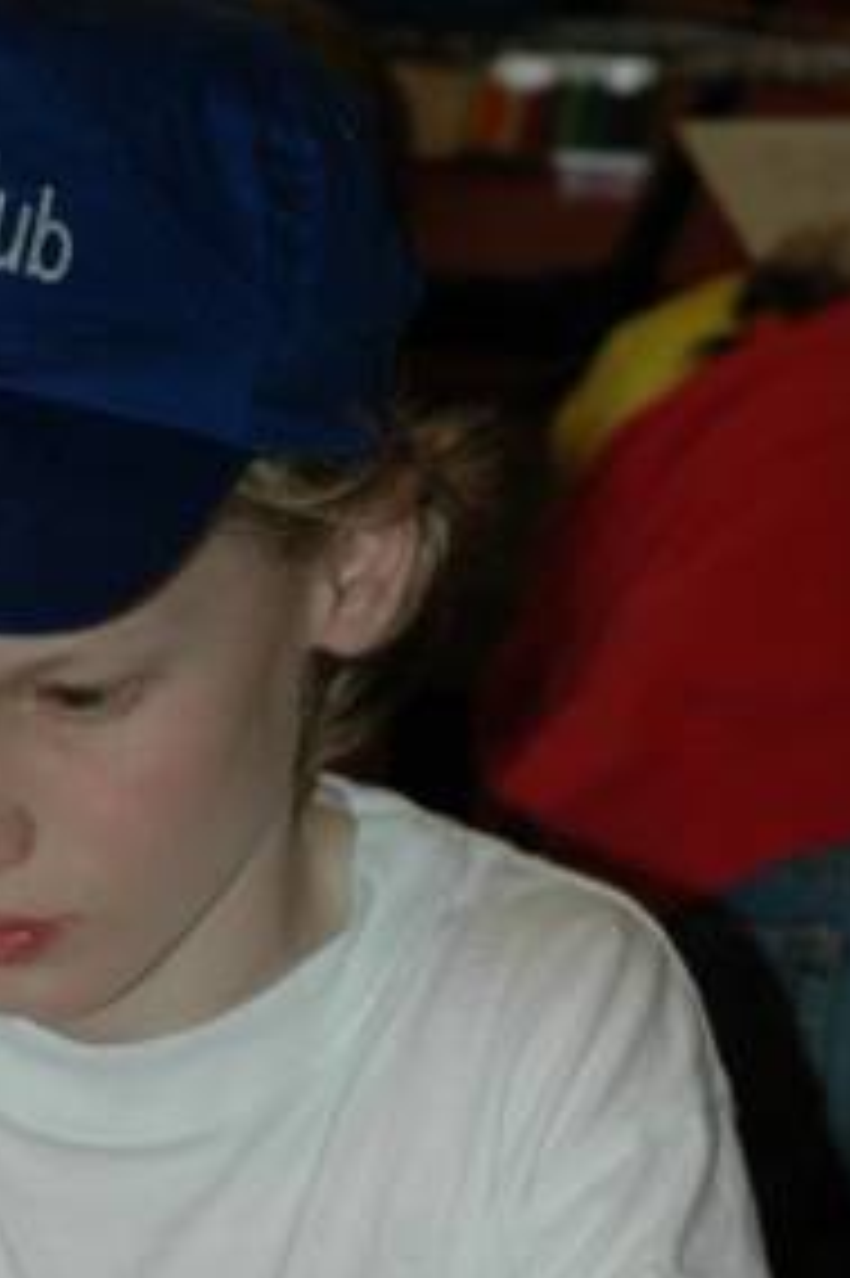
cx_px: 128
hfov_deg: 8.1
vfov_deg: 12.0
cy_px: 1436
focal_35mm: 169
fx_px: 5992
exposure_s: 1/60
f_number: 4.5
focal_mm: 50
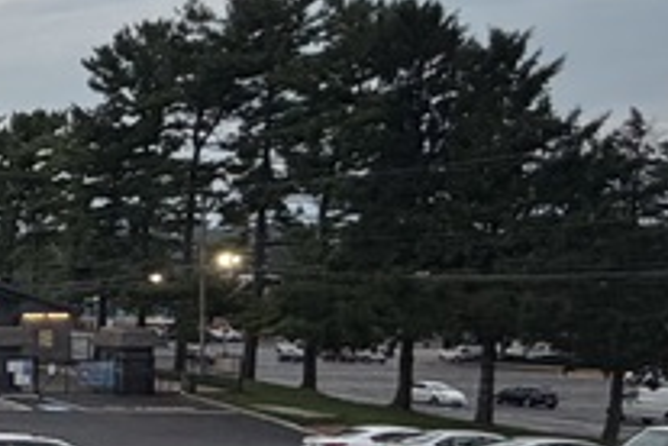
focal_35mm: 72
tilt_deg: -3.5
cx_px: -458
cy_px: 333
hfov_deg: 21.2
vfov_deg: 18.8
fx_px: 1336
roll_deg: +0.9
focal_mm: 2.22
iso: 160
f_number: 2.2
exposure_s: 1/121
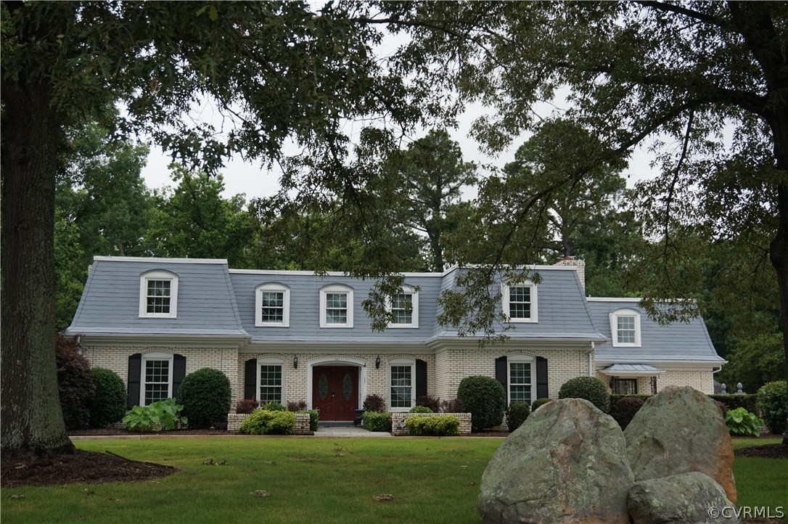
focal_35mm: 45
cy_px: 262
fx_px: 984
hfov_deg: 43.6
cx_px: 394
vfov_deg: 29.8
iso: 200
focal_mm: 30
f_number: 5
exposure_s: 1/160
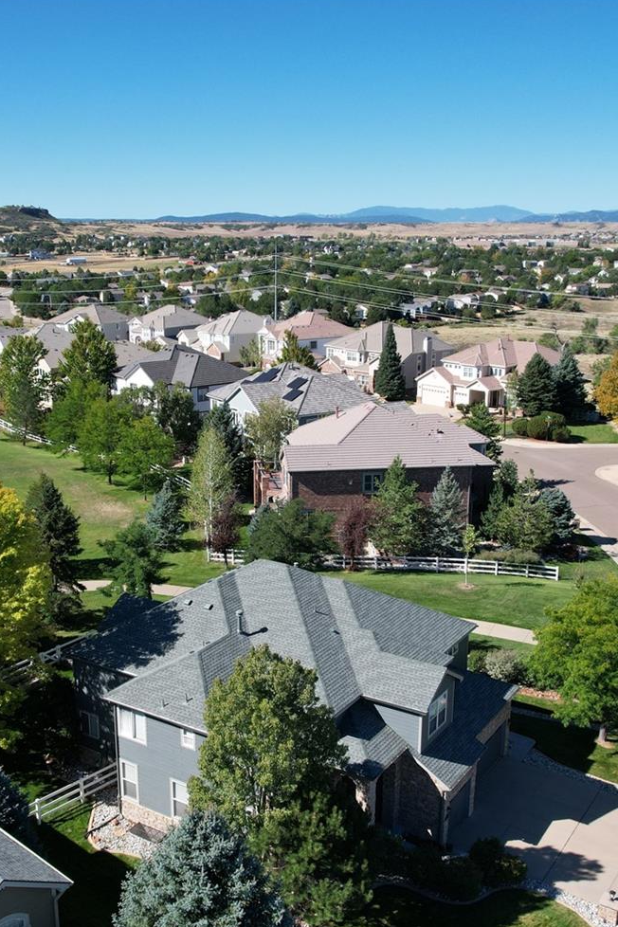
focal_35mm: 36
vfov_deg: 53.1
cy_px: 497
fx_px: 927
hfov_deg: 36.7
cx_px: 239
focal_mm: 8.38
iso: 110
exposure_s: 1/1600
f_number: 2.8
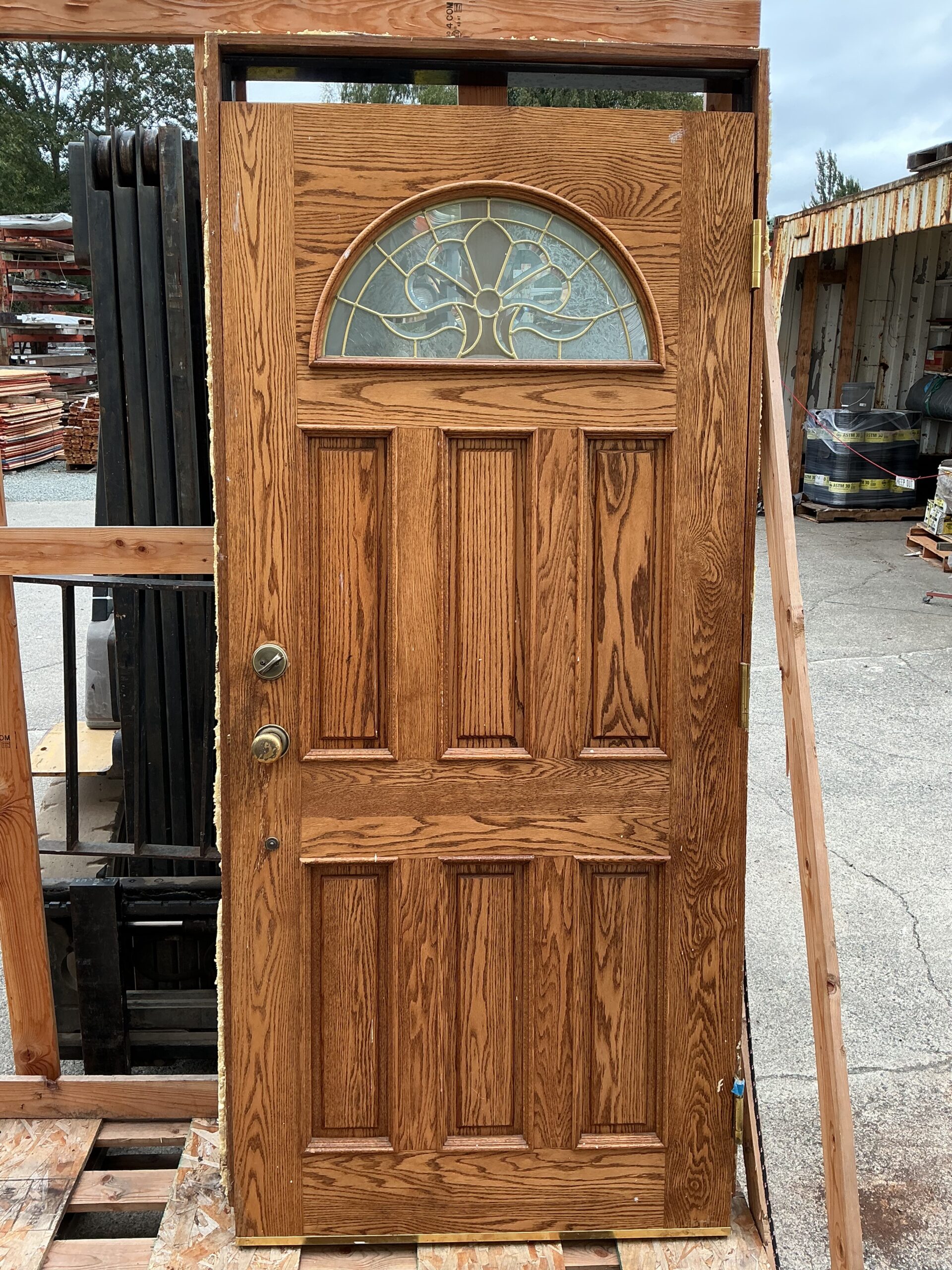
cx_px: 476
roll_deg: +0.0
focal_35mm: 29
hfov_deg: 48.2
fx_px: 1063
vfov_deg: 61.7
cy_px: 635
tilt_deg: -14.8
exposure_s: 1/165
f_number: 1.8
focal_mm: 3
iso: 20
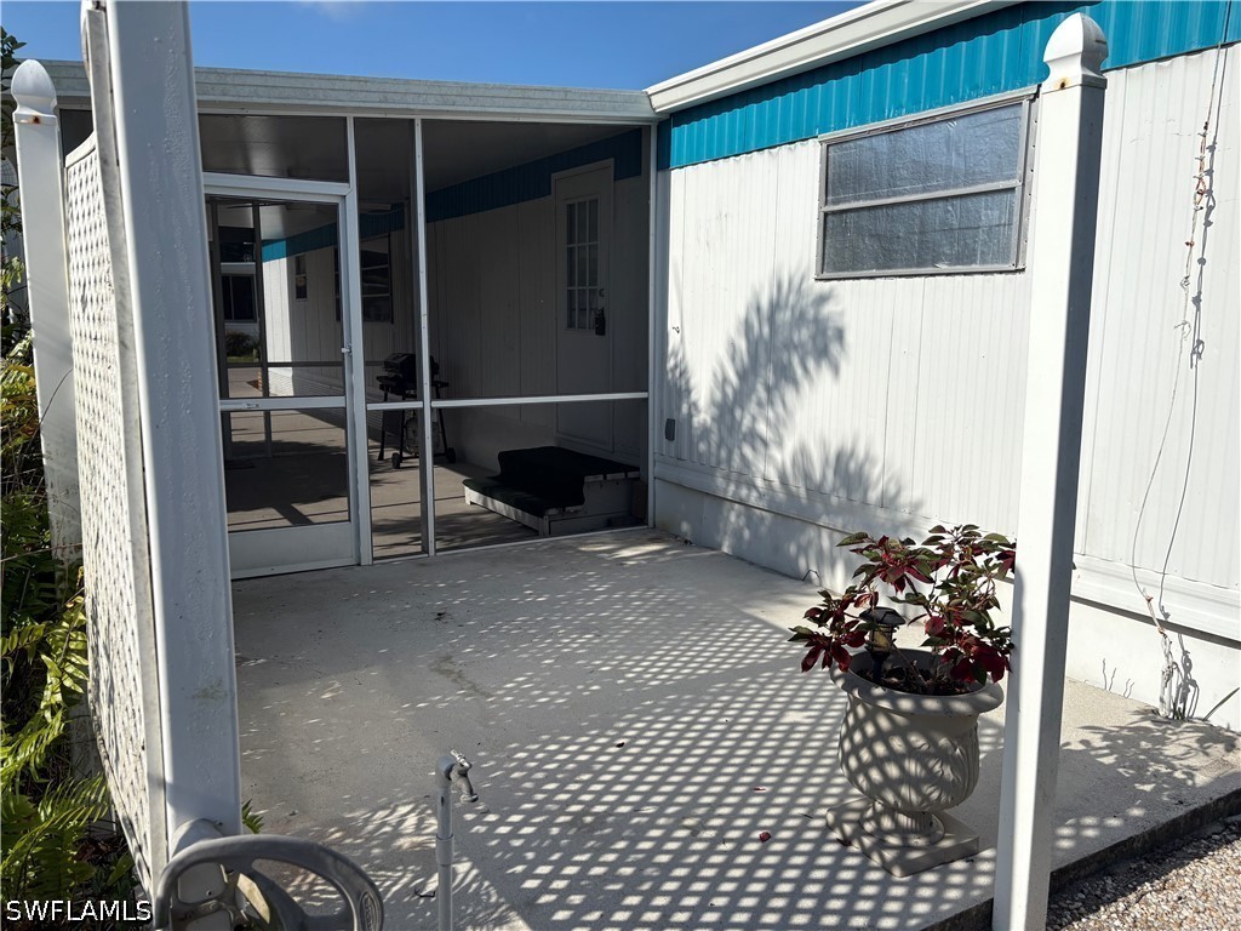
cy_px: 466
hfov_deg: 67.3
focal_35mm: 26
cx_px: 620
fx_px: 932
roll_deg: +0.6
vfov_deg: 53.1
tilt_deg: -7.5
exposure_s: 1/6993
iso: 50
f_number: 1.6
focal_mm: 5.96
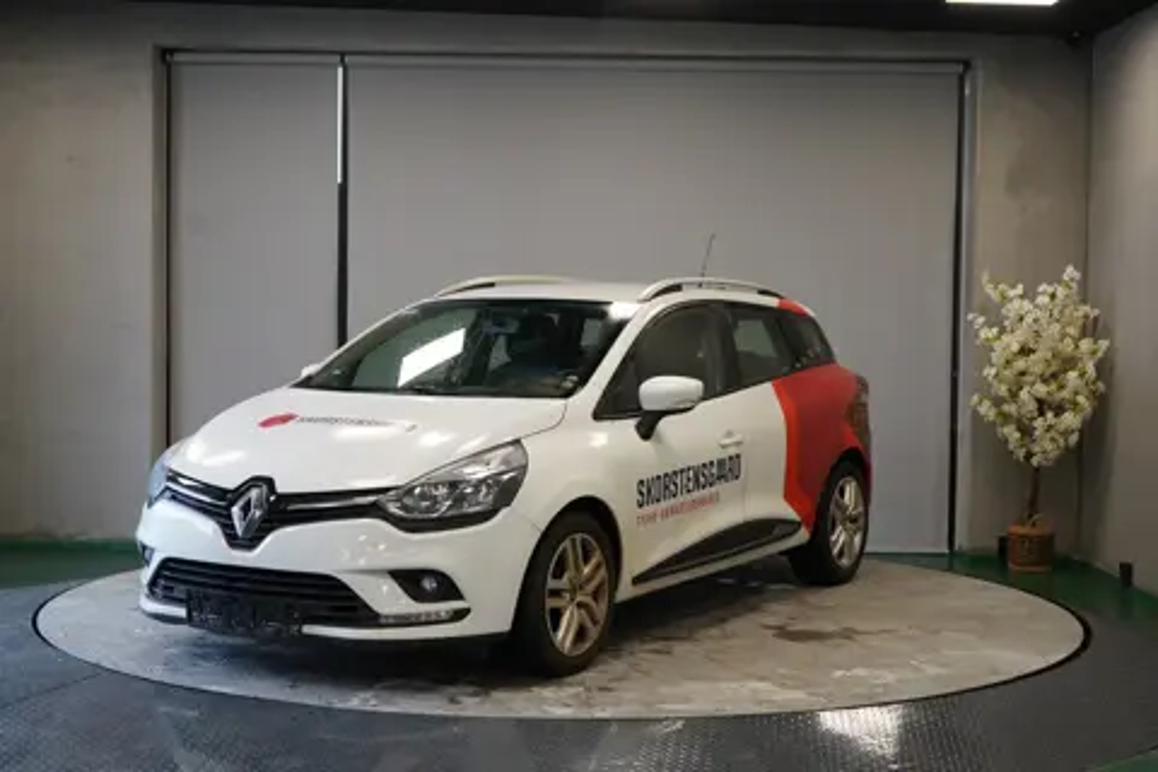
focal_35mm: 55
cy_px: 386
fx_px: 1769
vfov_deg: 24.6
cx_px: 579
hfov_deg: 36.2
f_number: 5
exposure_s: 1/160
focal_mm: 55
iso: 1600
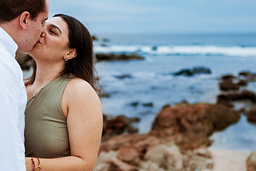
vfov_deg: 21.6
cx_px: 127
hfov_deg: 31.9
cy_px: 89
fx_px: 448
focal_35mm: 63
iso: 80
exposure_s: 1/800
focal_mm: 35
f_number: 1.8
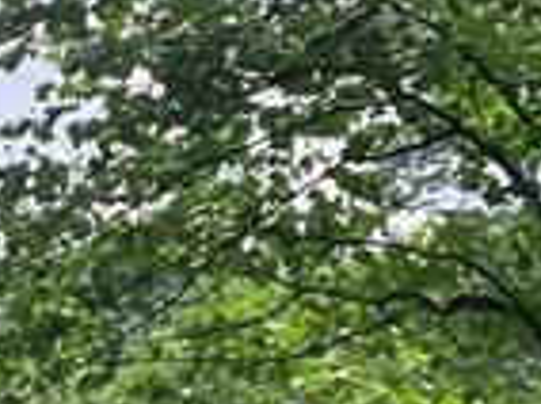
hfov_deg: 9.3
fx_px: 3152
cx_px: -488
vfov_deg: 7.2
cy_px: 602
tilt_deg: -3.7
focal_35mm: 202
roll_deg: +2.1
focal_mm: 3.99
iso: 20
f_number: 1.8
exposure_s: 1/1056
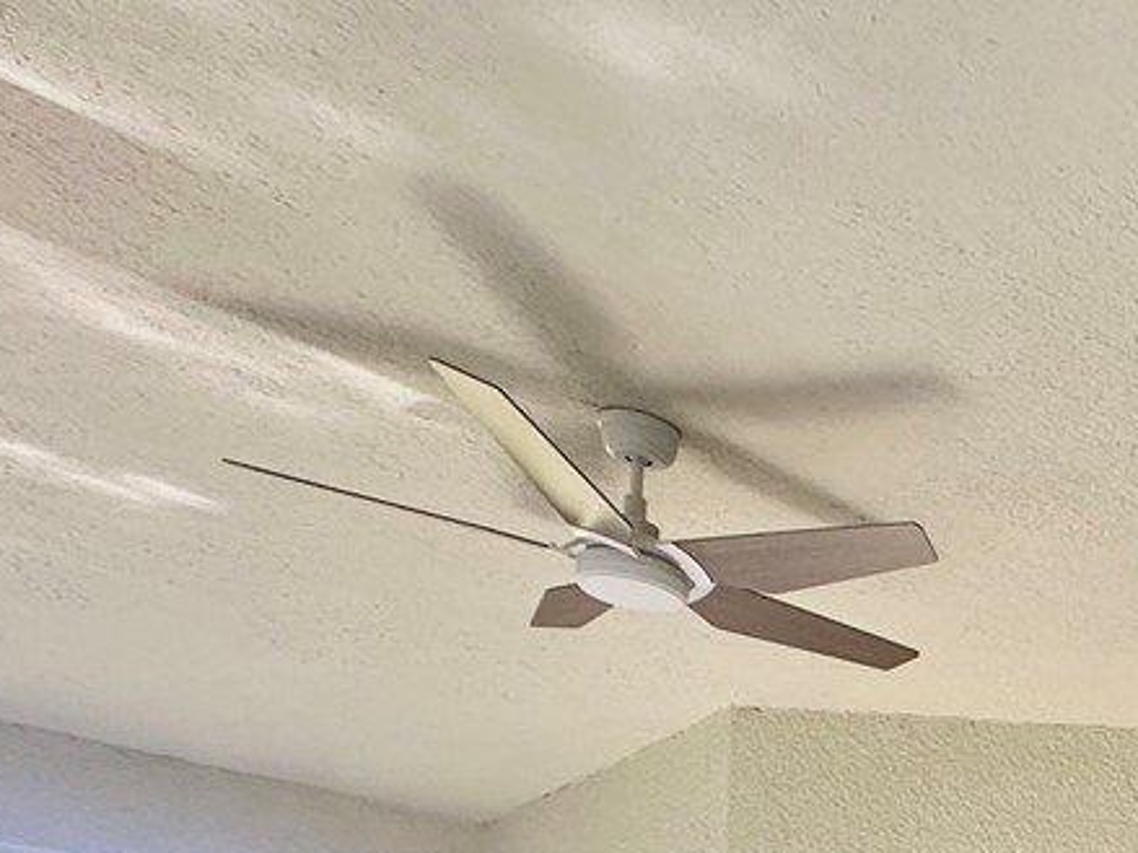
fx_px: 1676
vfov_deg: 22.8
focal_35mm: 51
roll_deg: -2.8
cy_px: 1307
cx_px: 1641
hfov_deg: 27.7
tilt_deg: +0.1
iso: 160
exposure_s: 1/99
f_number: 2.2
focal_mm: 2.22
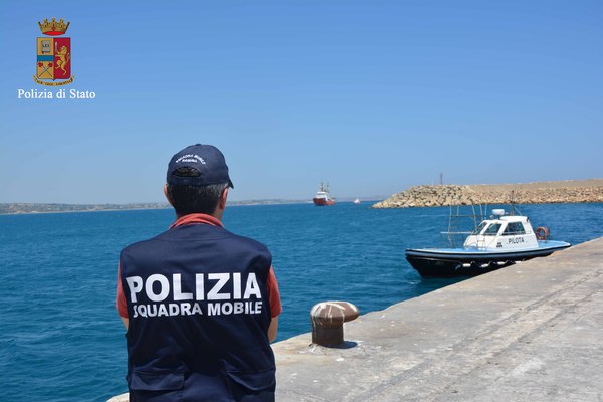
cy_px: 201
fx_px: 653
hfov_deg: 49.6
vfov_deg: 34.2
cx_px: 302
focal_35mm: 39
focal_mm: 26
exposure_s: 1/250
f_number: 8
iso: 100
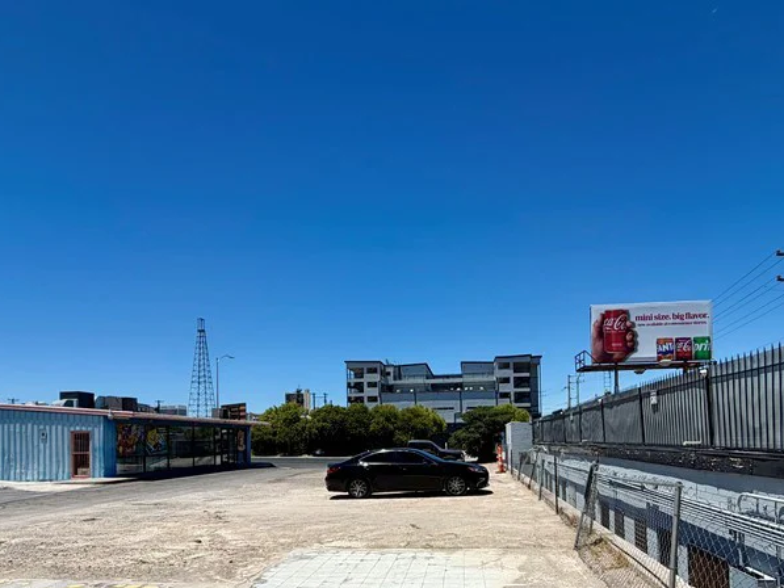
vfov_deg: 54.6
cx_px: 403
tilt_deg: +2.7
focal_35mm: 24
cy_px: 430
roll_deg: +1.8
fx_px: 544
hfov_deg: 71.6
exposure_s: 1/1901
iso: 20
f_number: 2.2
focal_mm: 2.22
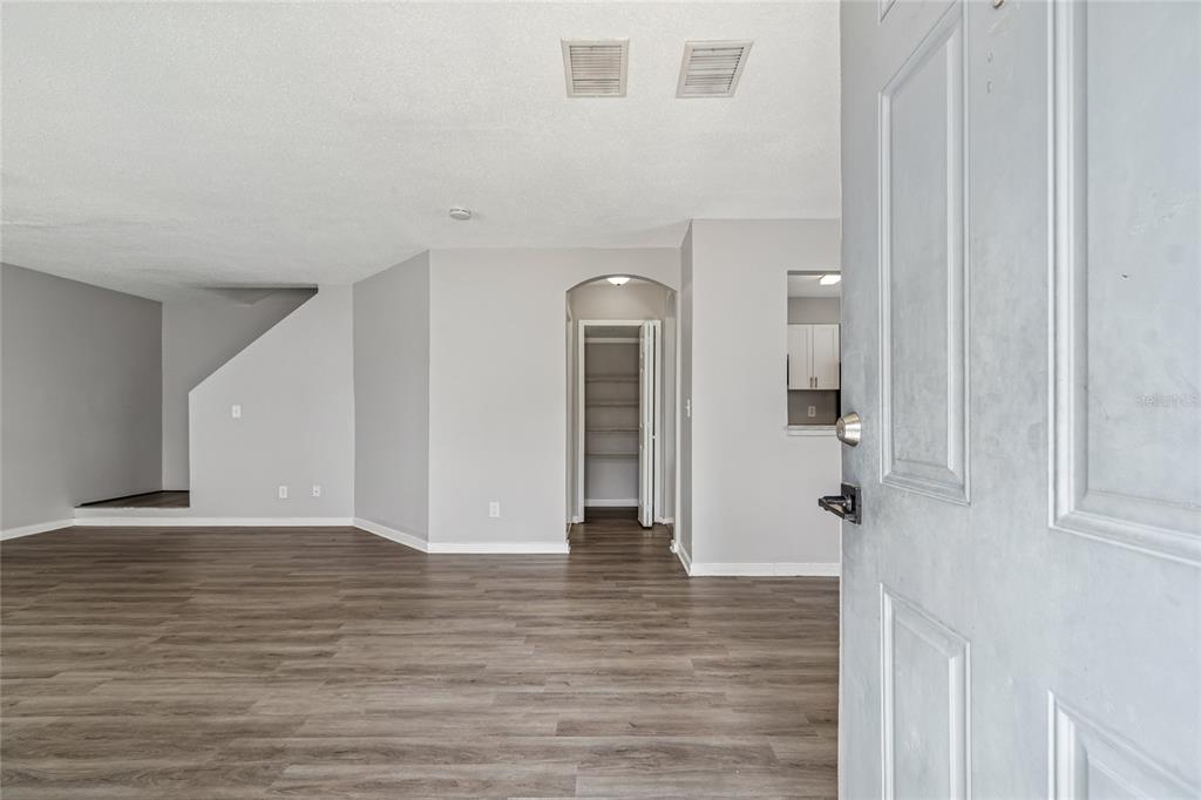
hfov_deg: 100.4
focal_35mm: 15
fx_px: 500
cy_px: 400
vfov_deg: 77.3
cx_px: 600
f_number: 7.1
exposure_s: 1/30
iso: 100
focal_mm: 10
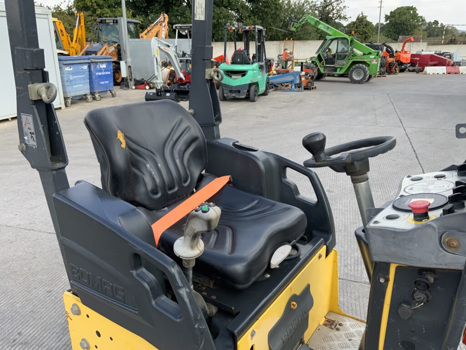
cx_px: 233
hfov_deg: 61.7
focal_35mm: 29
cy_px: 175
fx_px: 390
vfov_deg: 48.2
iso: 16
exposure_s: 1/378
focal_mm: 3
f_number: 1.8
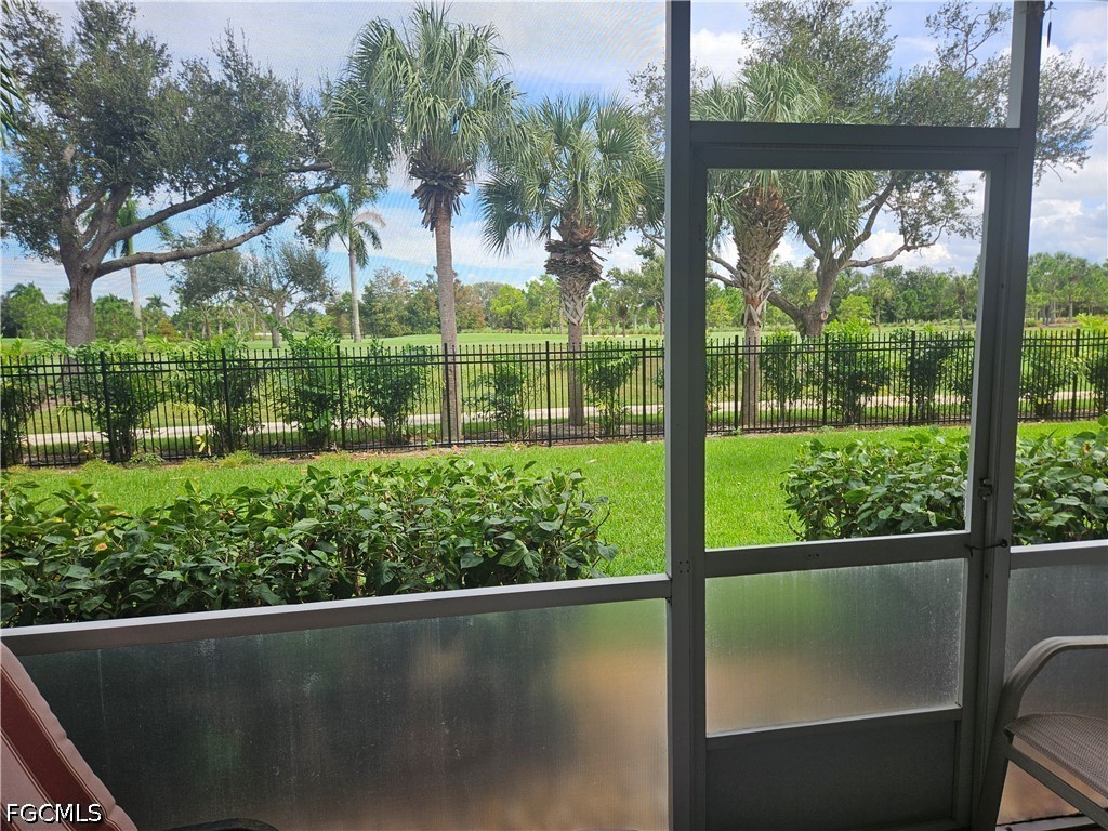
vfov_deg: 58.9
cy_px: 416
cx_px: 554
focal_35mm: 23
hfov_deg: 73.9
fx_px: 736
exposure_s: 1/641
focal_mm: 5.4
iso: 25
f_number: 1.8
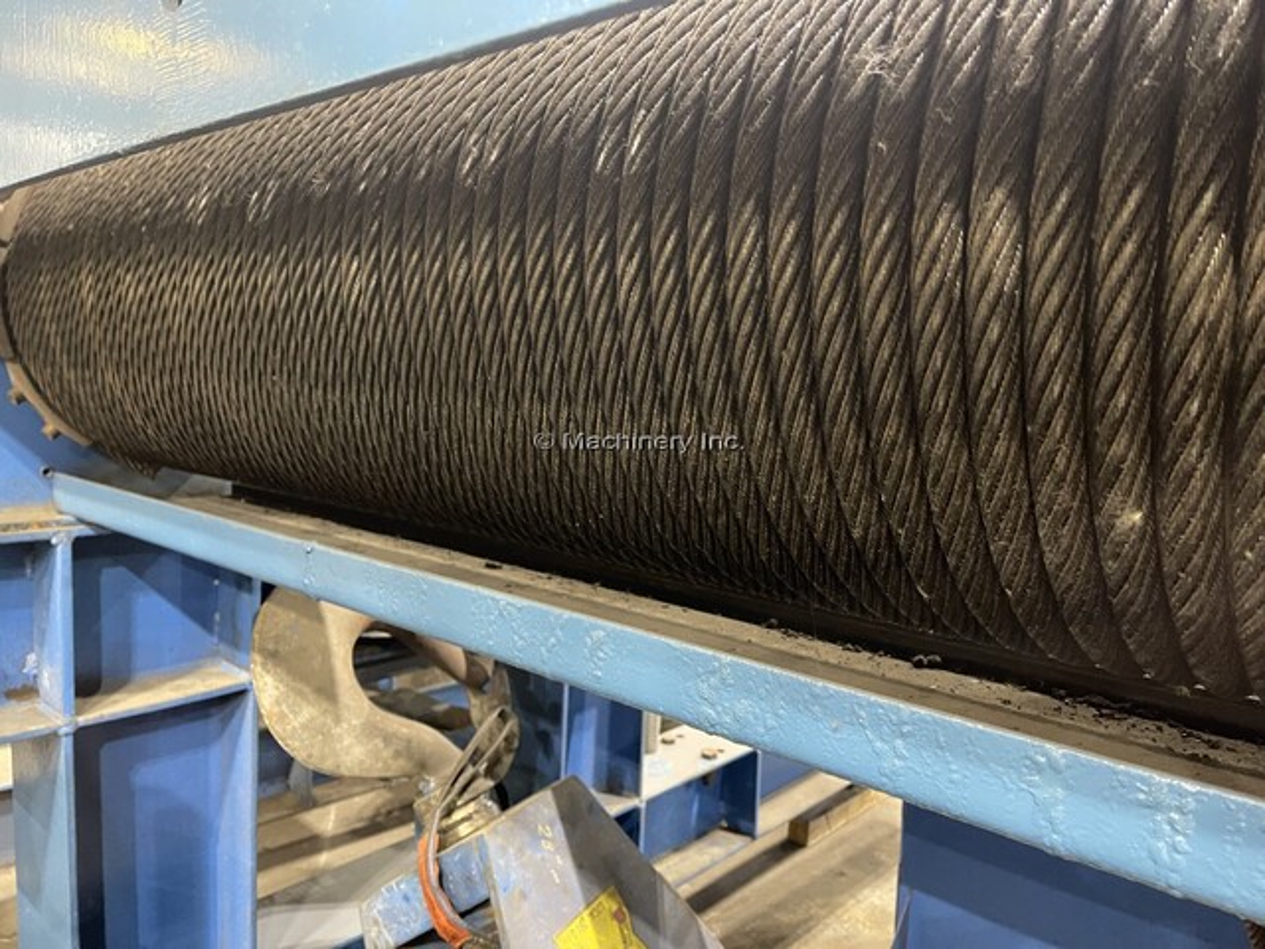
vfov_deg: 53.1
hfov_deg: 67.3
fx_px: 950
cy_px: 474
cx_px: 632
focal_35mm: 26
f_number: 1.6
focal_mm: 5.1
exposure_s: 1/30
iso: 640
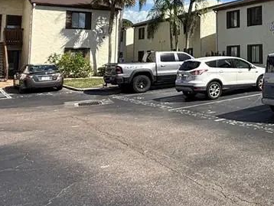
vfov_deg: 34.3
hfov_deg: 40.4
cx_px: 280
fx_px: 317
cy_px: 26
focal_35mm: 40
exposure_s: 1/2611
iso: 50
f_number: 2.2
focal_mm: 2.22
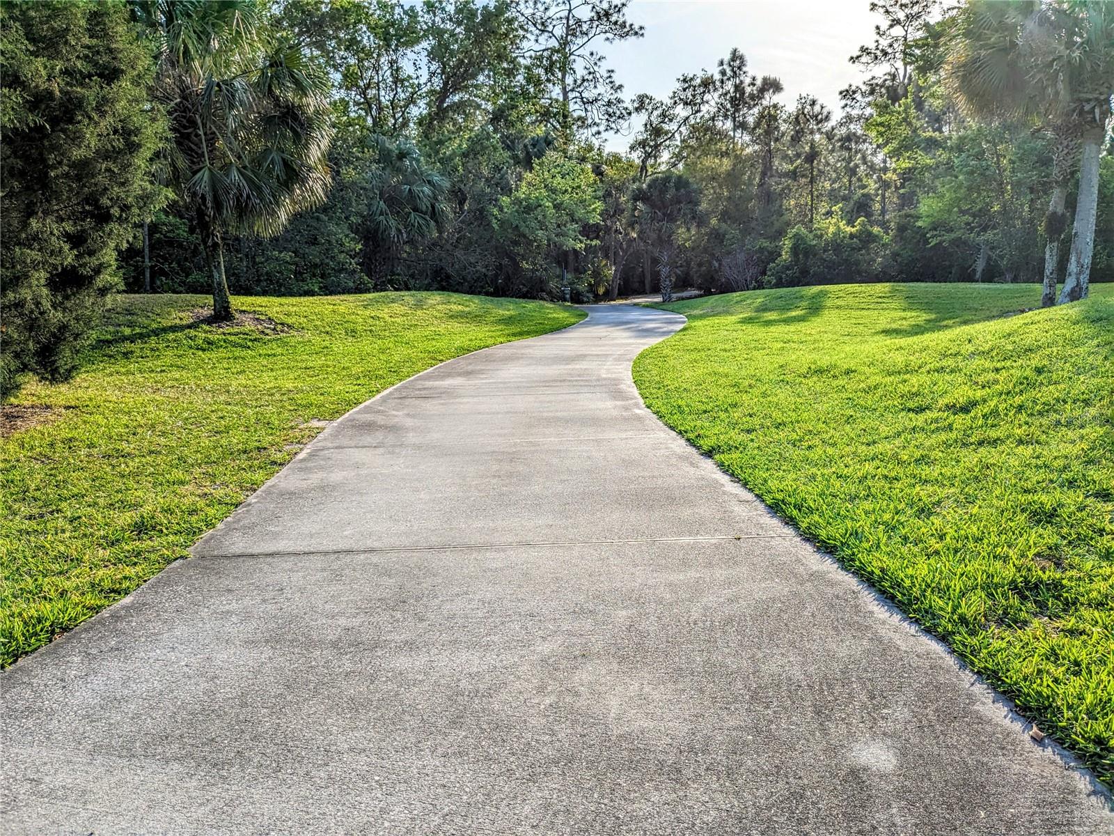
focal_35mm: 27
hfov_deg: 65.3
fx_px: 869
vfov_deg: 51.4
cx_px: 557
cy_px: 418
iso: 49
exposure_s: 1/5848
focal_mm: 4.38
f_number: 1.73
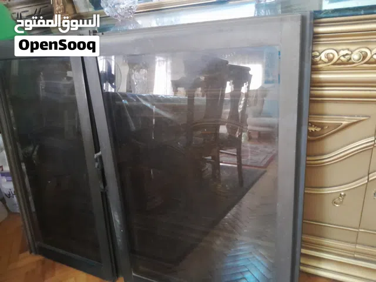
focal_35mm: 26
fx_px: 282
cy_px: 141
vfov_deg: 53.1
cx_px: 188
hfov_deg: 67.3
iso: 1000
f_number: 1.8
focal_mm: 3.98
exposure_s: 1/10
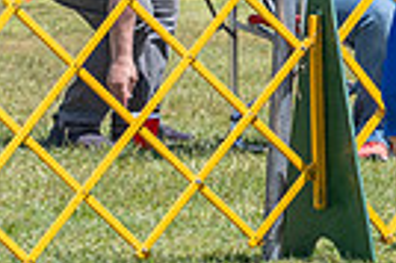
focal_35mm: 459
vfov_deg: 3.0
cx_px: 799
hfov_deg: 4.4
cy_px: -33
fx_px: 5043
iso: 1000
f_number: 7.1
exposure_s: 1/1600
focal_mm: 91
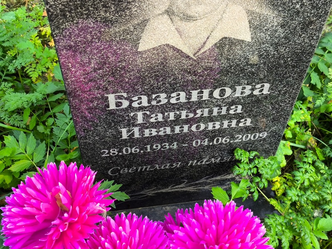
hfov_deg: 38.2
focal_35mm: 50
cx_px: 166
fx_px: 480
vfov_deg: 29.1
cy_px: 124
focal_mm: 4.71
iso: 50
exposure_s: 1/109
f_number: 1.7
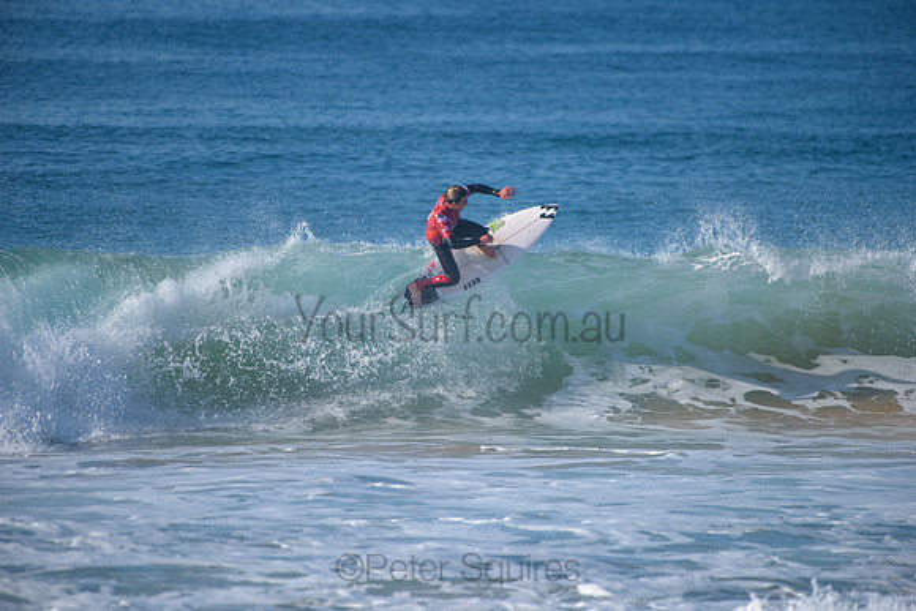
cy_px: 306
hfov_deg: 4.1
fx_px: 12725
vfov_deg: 2.8
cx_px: 458
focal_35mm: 500
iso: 220
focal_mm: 500
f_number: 5.6
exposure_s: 1/2000
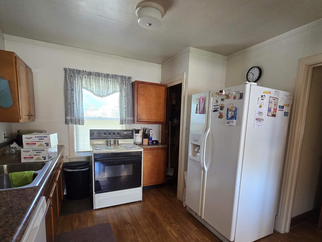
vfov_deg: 74.1
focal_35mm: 17
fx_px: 158
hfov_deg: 90.9
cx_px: 170
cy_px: 143
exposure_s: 1/60
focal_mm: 2.2
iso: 320
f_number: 2.2
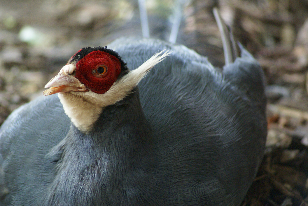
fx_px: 2955
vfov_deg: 4.0
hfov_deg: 6.0
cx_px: 154
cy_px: 103
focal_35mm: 345
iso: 400
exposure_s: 1/10
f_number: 5.6
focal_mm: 230
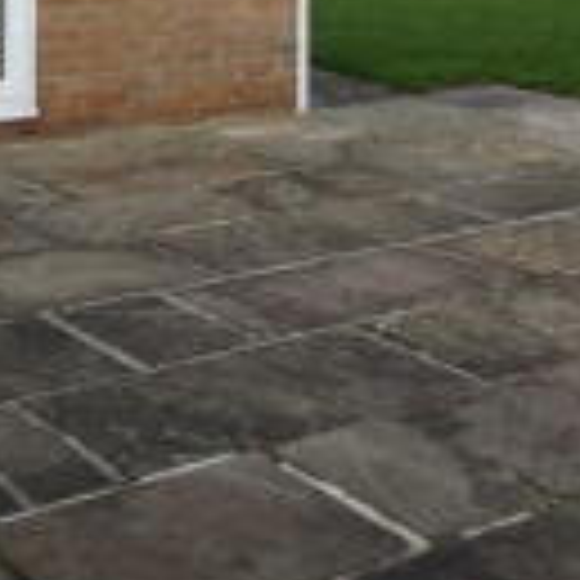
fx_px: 1517
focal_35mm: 80
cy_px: -169
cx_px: 569
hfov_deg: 21.0
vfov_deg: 19.9
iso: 80
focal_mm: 3.6
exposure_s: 1/500
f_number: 2.8
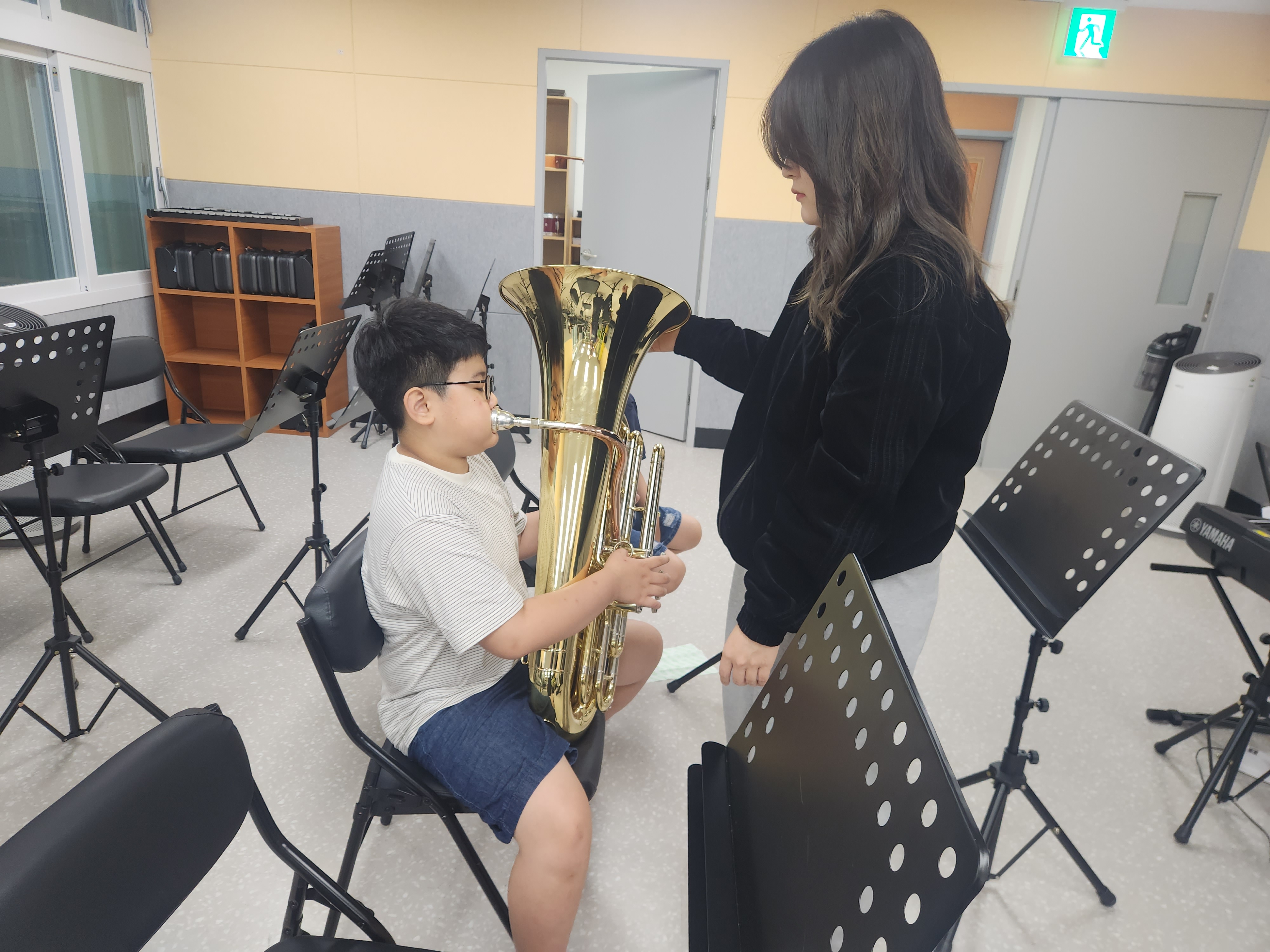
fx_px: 844
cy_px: 476
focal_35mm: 23
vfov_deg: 58.9
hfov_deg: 73.9
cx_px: 635
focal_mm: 5.4
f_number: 1.8
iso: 125
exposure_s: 1/120
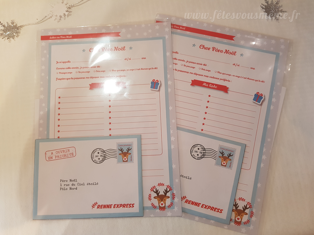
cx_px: 157
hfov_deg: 67.3
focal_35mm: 26
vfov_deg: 53.1
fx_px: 236
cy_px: 118
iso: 100
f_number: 1.7
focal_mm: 4.3
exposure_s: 1/50
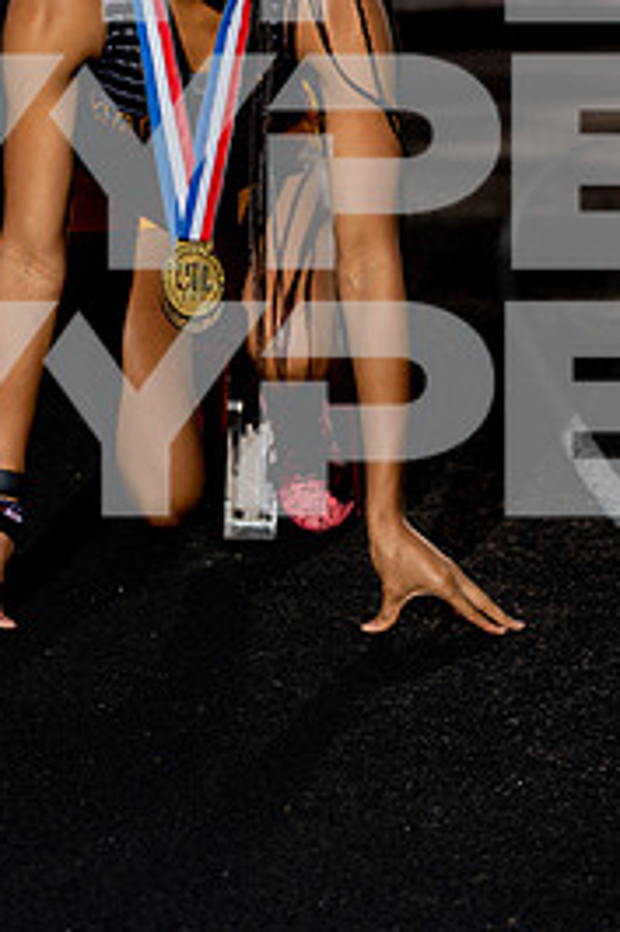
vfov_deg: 21.6
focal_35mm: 93
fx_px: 2405
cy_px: 165
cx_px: 228
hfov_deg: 14.7
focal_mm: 55
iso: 320
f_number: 3.5
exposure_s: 1/200
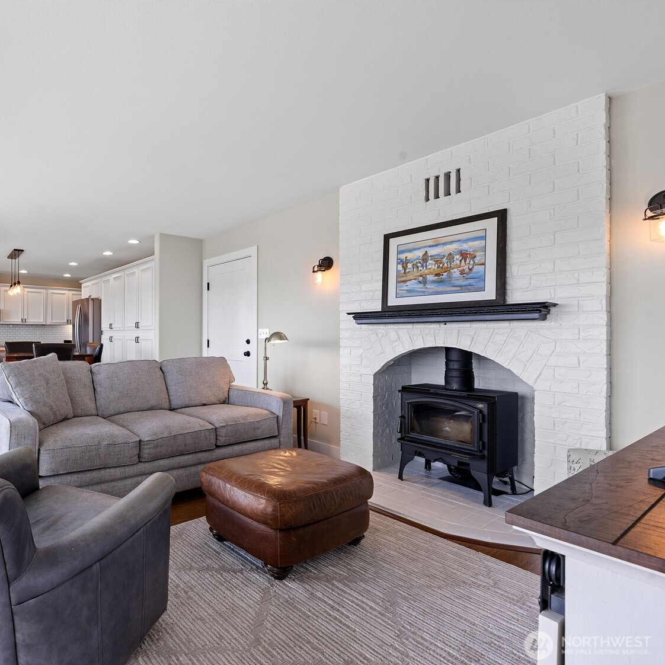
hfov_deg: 74.9
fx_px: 391
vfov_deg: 80.7
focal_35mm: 18
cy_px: 333
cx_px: 166
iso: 400
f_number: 9
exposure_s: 1/20
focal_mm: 14
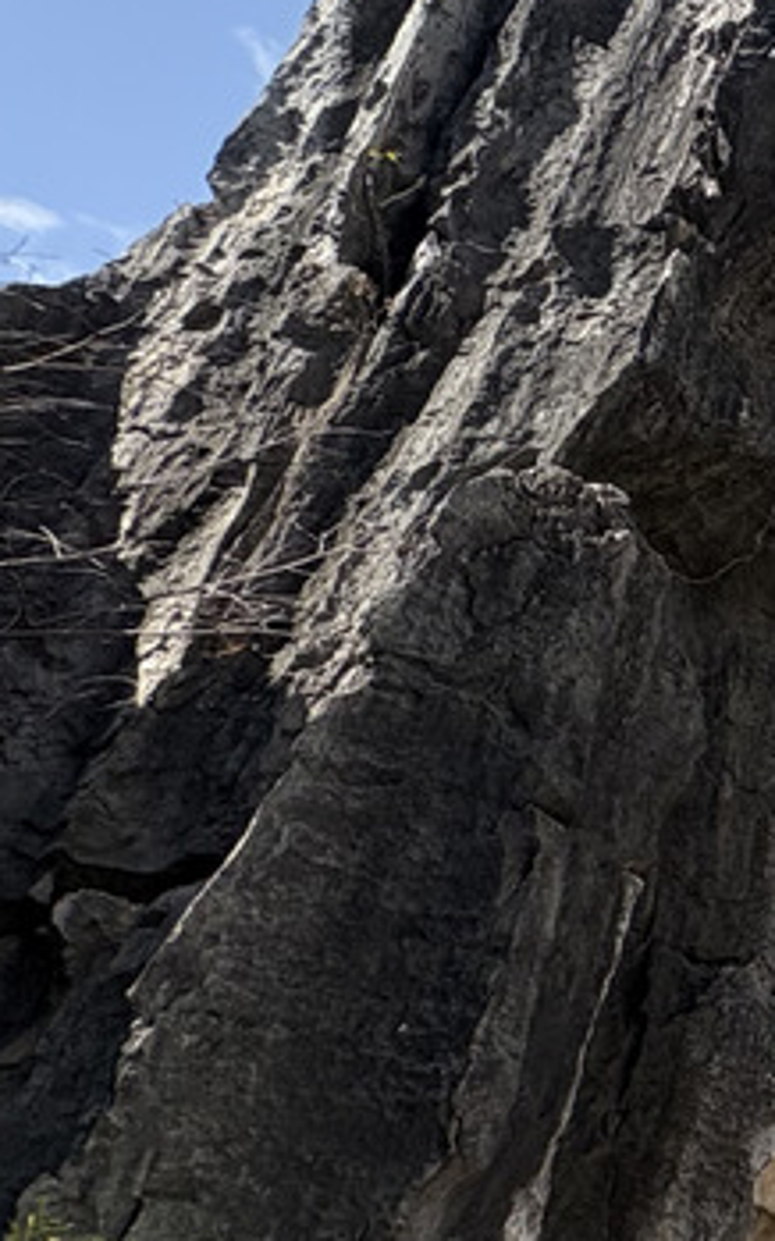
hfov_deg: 15.1
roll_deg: +0.2
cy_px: 693
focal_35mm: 51
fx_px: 1724
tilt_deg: +22.2
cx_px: 1845
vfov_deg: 39.5
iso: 64
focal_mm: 2.22
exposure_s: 1/1395
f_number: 2.2
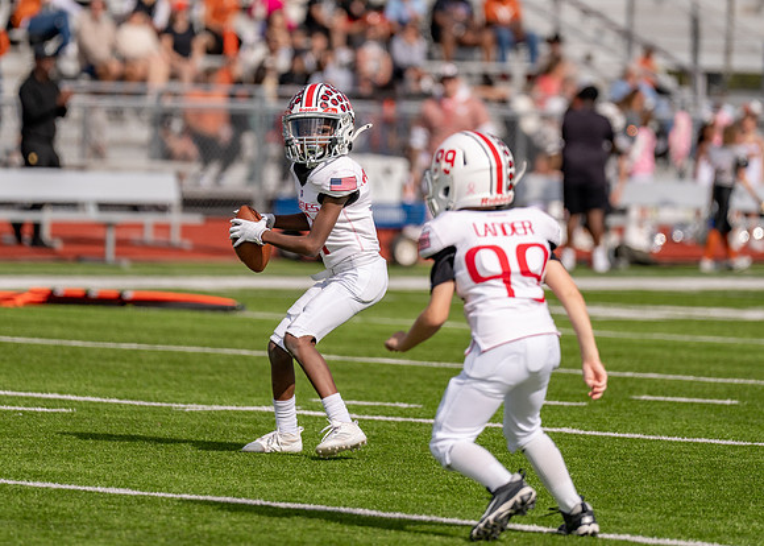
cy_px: 156
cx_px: 373
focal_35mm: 328
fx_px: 7123
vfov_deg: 4.4
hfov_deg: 6.1
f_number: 2.8
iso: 160
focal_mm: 200
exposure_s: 1/6400
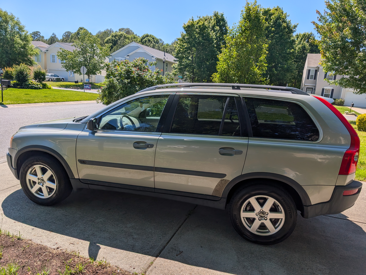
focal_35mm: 24
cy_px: 138
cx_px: 183
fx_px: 254
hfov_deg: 71.5
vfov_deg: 56.9
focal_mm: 6.9
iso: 21
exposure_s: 1/11364
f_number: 1.68
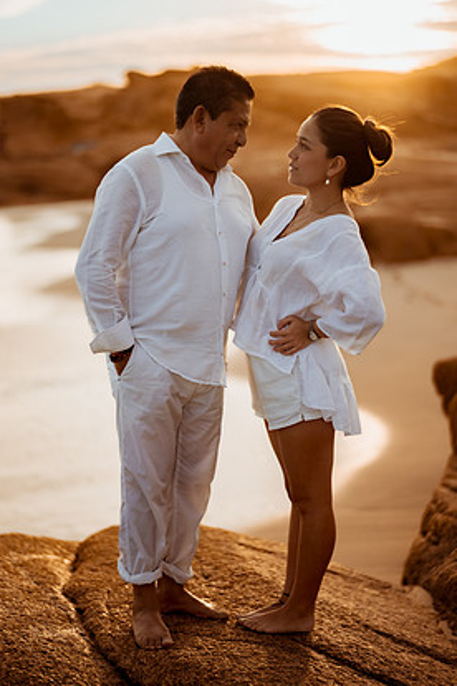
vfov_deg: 31.9
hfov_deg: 21.6
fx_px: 1200
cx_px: 247
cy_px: 326
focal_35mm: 63
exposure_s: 1/5000
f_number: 1.4
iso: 80
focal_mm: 58
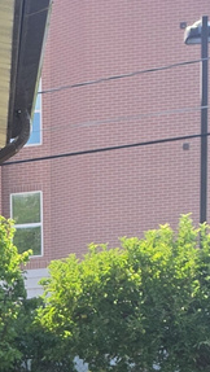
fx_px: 1323
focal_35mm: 134
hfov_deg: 8.4
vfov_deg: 14.1
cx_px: -263
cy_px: 684
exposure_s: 1/2436
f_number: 1.4
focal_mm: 6.5
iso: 64
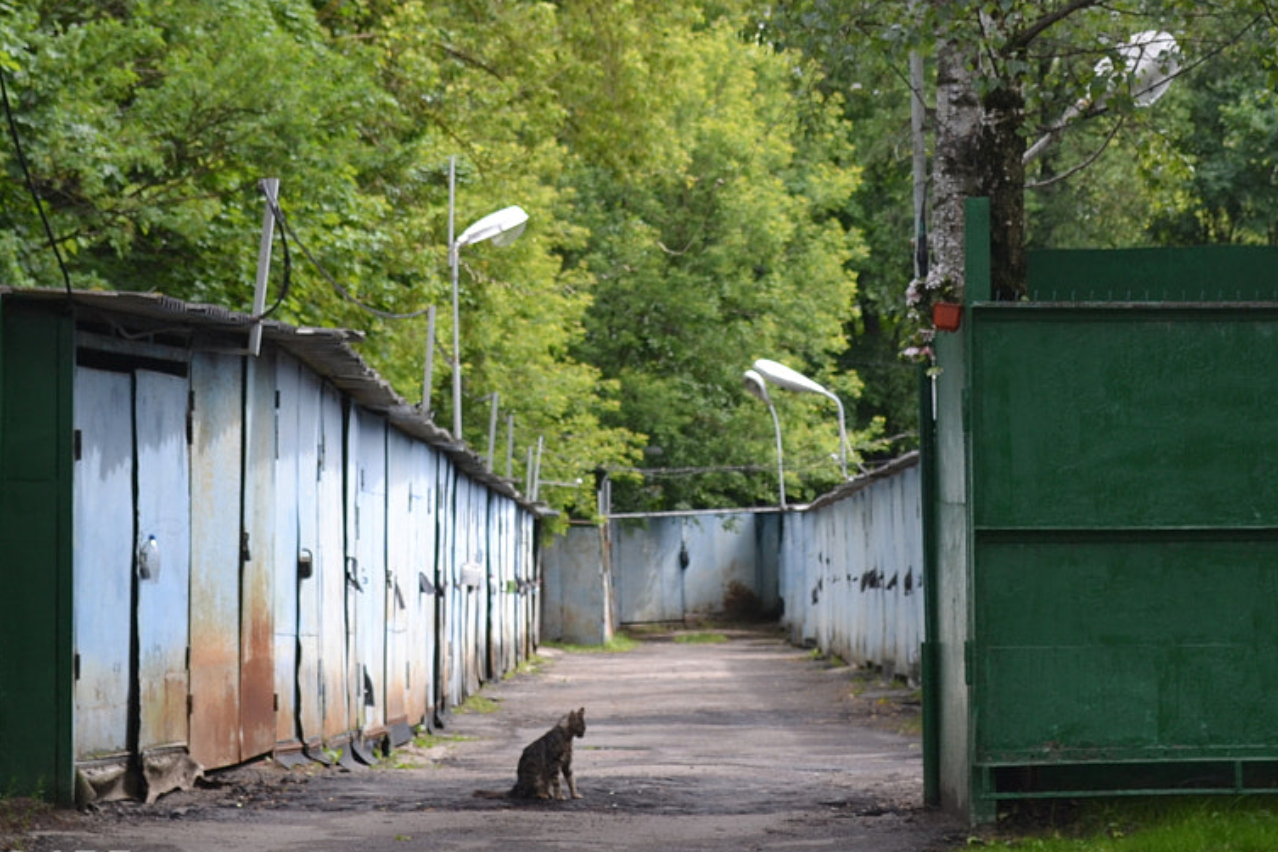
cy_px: 98
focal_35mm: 153
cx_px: 604
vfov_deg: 8.9
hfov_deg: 13.4
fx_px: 5431
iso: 110
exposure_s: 1/125
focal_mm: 48
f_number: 5.6
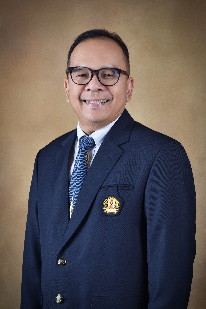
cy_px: 154
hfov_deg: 14.9
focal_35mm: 92
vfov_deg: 22.1
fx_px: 789
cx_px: 103
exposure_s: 1/80
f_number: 11
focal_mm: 92
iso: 320
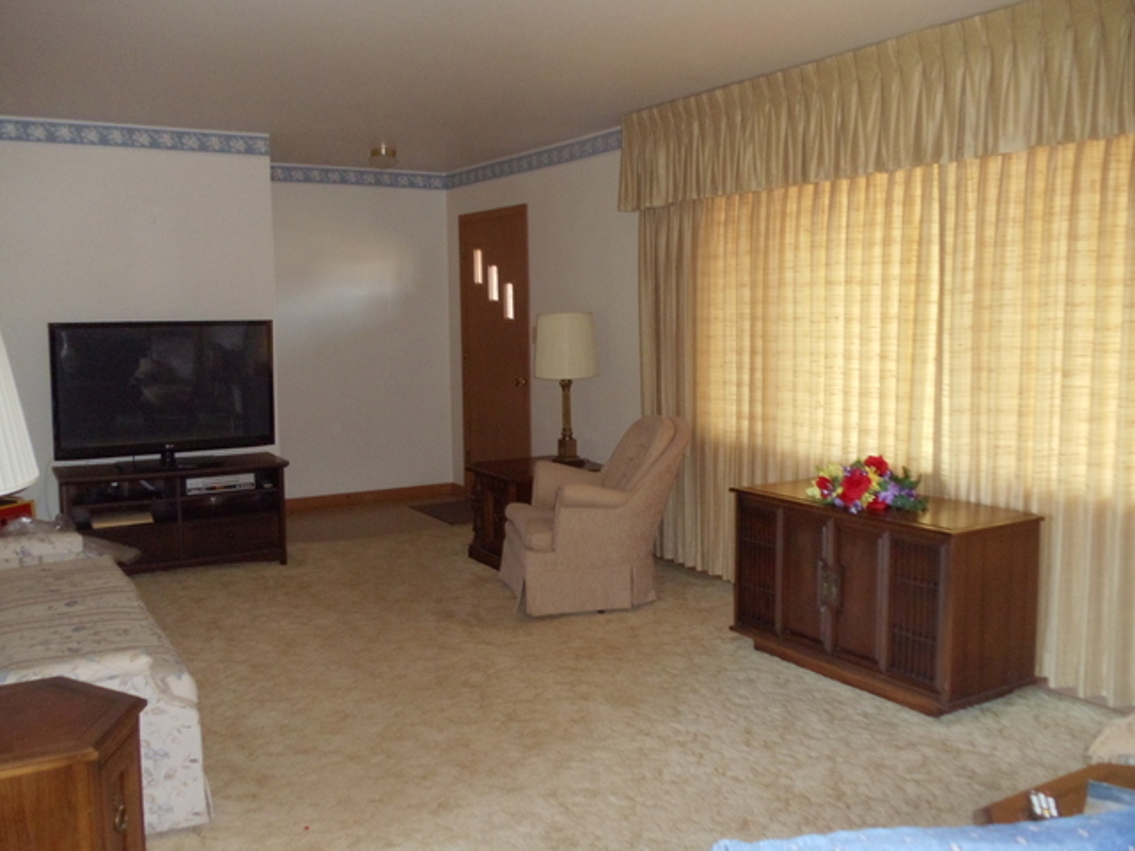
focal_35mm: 44
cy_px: 426
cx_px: 568
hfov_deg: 42.9
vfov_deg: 32.9
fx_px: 1443
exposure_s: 1/8
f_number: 3.5
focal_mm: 6
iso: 400
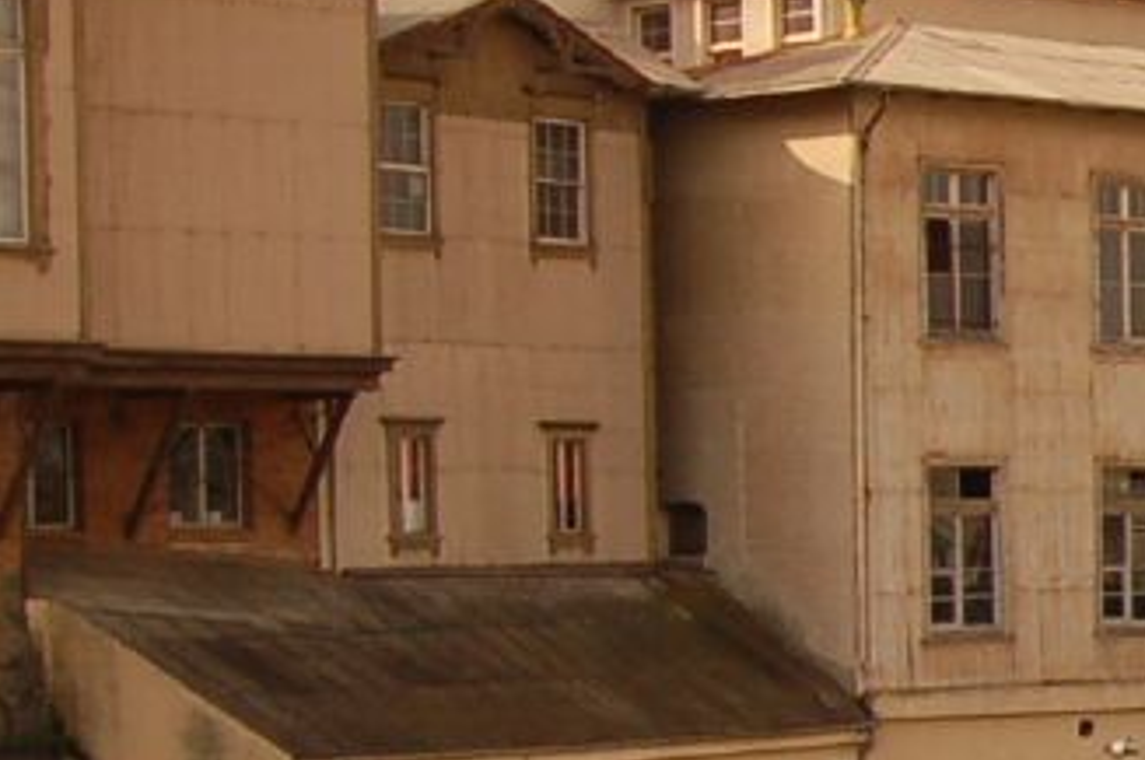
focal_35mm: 132
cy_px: 742
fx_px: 4192
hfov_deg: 13.4
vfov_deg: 10.3
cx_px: 2294
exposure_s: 1/1250
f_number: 5.6
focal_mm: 18
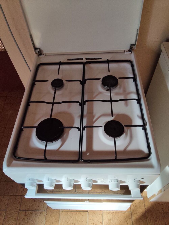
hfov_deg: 53.1
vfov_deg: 67.3
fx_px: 169
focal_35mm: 26
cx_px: 84
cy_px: 112
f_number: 2
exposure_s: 1/100
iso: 100
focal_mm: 2.78
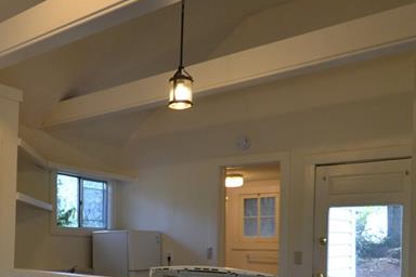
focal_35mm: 40
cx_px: 87
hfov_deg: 46.1
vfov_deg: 32.1
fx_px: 462
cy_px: 239
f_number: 3.5
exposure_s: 1/60
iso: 400
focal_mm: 10
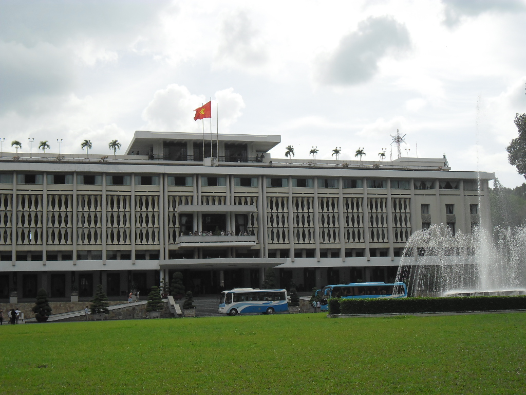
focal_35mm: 52
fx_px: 790
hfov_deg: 36.8
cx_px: 263
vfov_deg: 28.0
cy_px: 198
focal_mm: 9.3
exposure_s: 1/693
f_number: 5
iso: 80
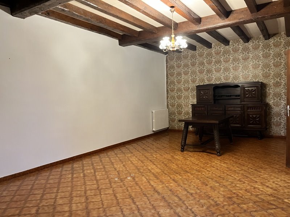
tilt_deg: -2.9
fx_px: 218
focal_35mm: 26
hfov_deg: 67.3
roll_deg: +1.5
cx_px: 145
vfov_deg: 53.1
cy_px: 108
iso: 640
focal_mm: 5.1
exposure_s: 1/25
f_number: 1.6
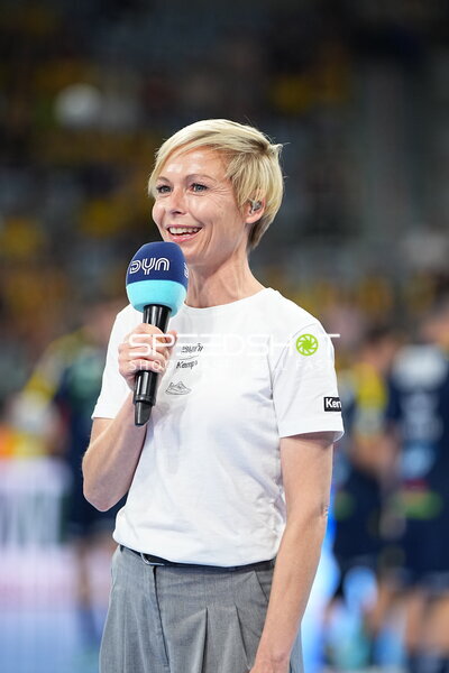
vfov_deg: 10.2
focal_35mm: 202
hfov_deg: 6.8
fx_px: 3779
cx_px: 224
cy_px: 336
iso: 1000
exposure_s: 1/1600
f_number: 1.8
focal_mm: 135
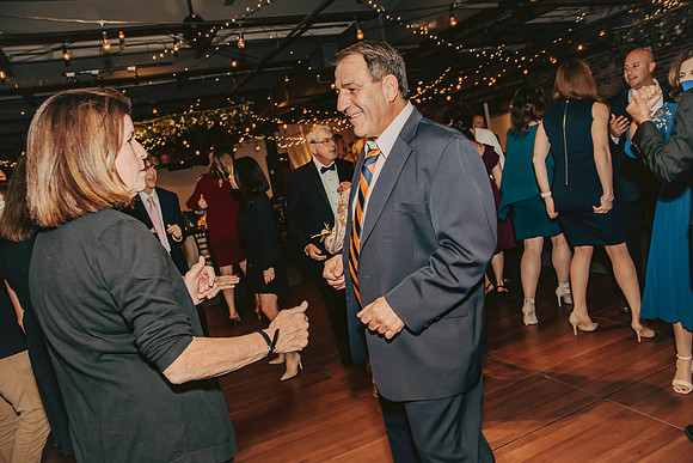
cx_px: 346
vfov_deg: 46.4
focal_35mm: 28
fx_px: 539
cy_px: 232
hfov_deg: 65.5
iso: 1250
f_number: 4.5
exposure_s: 1/125
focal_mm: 28
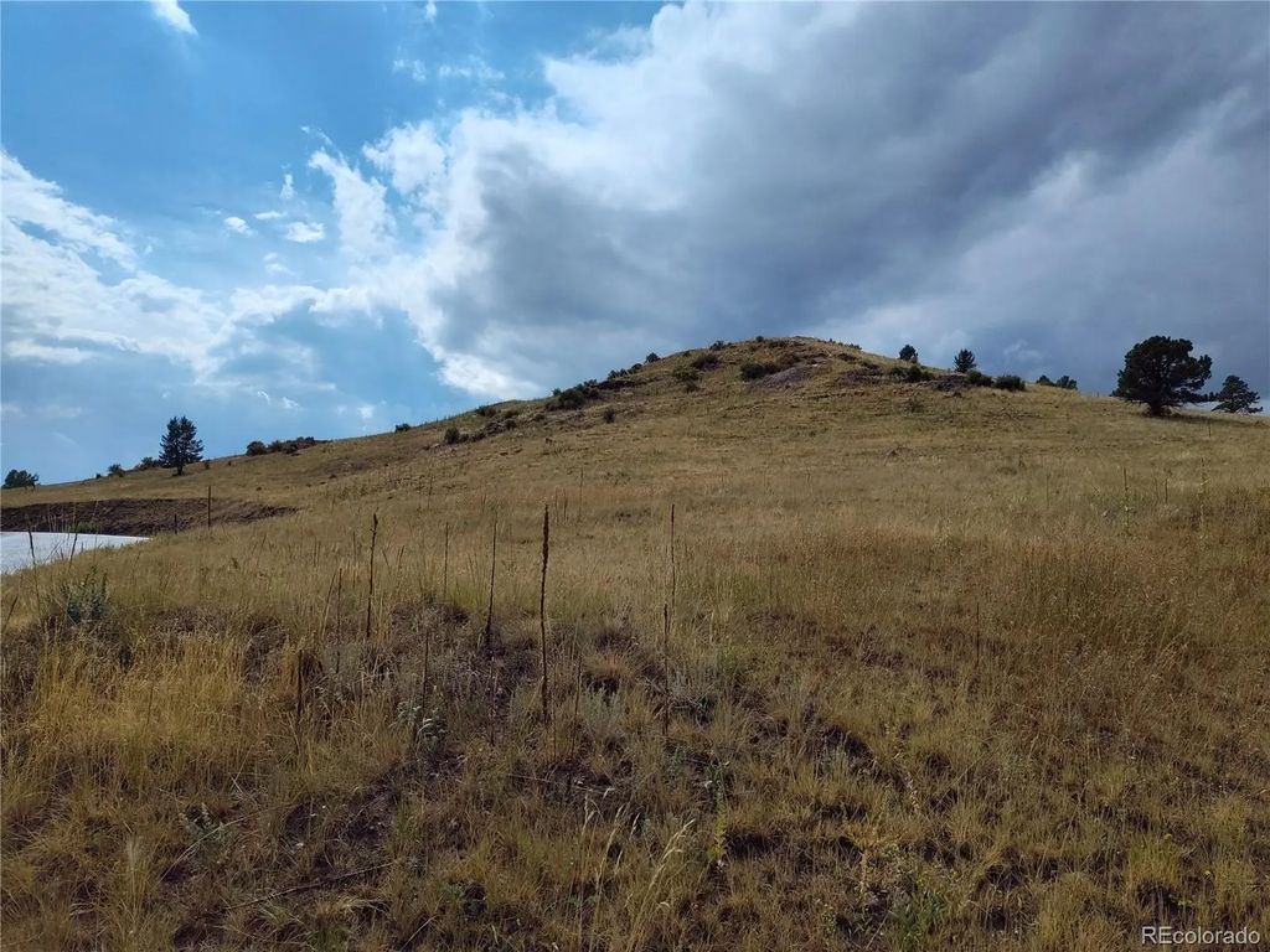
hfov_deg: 73.9
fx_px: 844
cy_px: 476
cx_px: 635
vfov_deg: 58.9
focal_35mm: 23
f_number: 1.8
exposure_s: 1/5618
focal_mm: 5.56
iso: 100
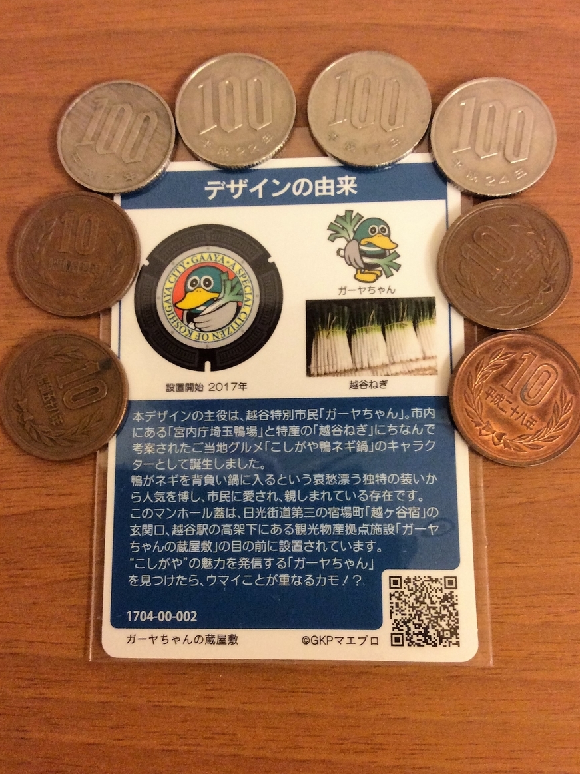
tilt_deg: -81.8
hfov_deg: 42.9
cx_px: 291
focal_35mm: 33
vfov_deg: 55.4
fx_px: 738
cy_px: 394
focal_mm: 3.3
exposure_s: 1/25
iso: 160
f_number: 2.4
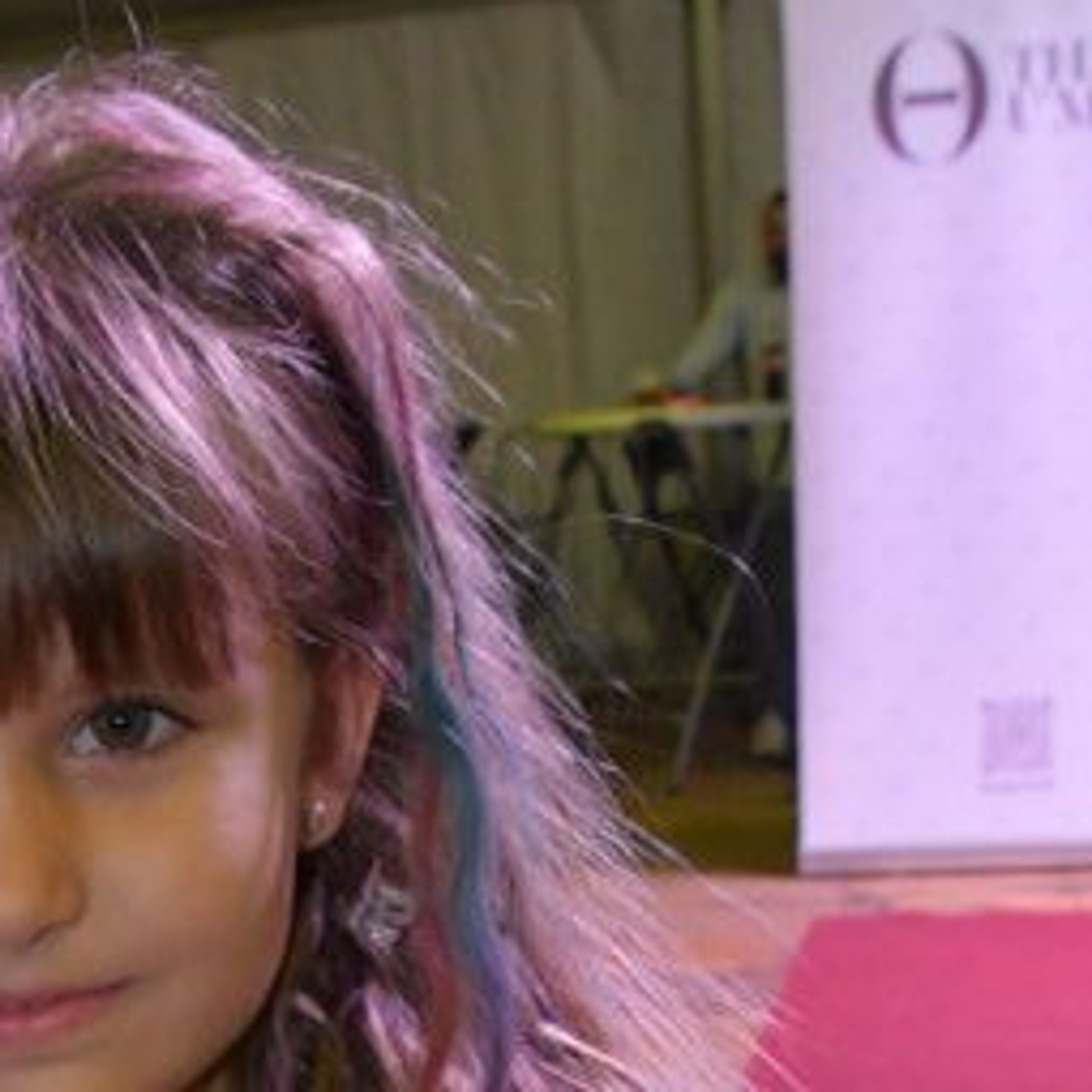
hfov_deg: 18.5
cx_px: 49
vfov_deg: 16.7
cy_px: 1743
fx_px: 3284
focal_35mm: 92
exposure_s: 1/160
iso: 4000
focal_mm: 18
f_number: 7.1
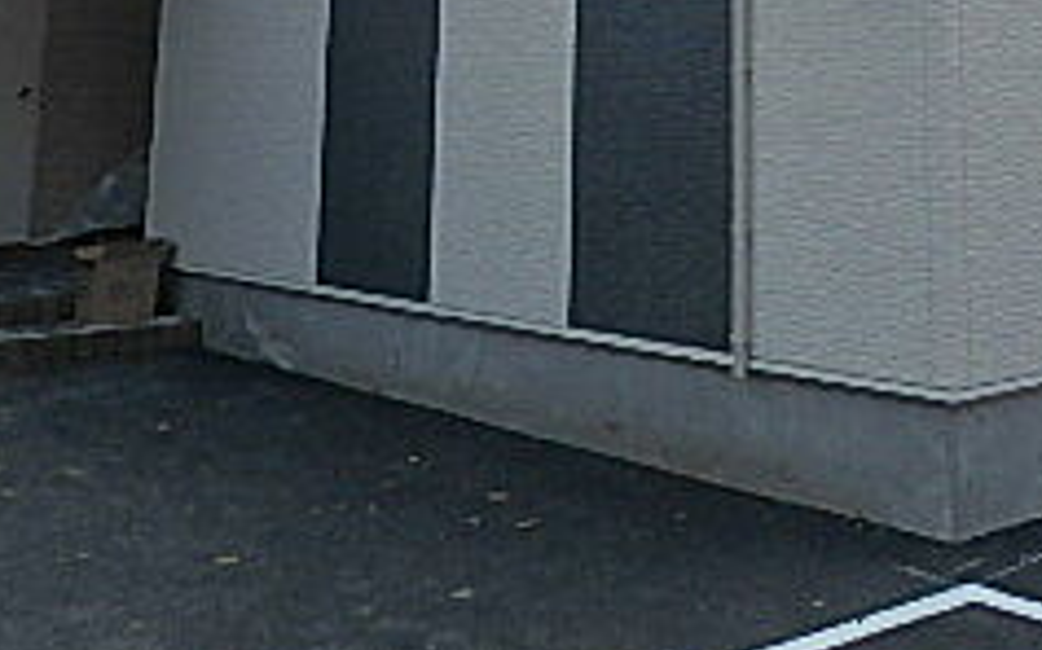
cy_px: -338
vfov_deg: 18.9
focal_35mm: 60
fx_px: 1703
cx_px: 827
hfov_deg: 33.1
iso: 125
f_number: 6
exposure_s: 1/640
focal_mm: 3.7
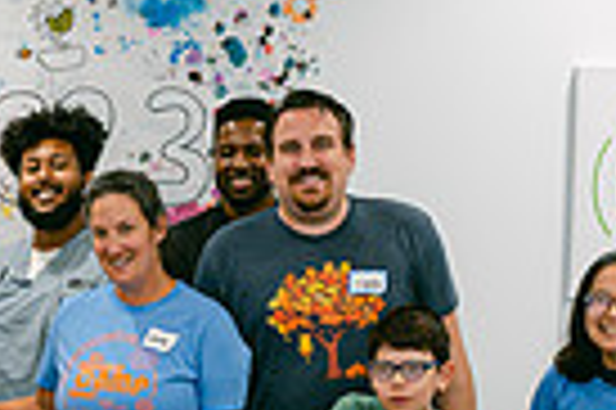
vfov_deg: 9.0
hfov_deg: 13.2
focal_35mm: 148
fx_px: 2529
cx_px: -256
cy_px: 631
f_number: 5.6
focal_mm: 35
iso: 400
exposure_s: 1/60
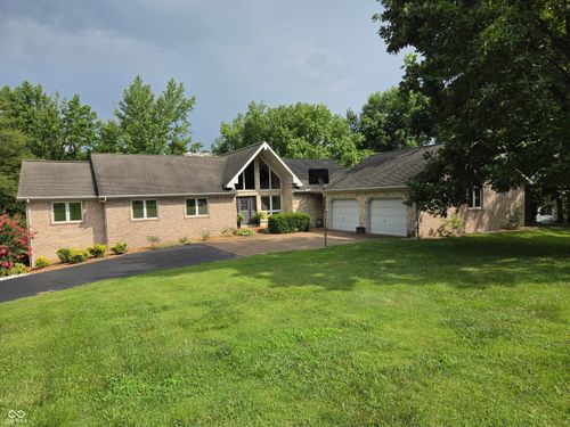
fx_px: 379
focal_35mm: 23
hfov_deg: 73.9
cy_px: 214
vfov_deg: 58.9
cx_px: 285
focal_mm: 5.4
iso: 80
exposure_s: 1/3871
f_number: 1.8
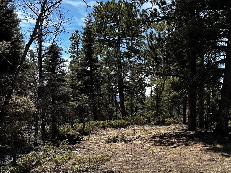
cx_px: 191
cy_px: 118
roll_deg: -1.5
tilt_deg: -4.0
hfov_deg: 39.3
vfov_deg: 31.2
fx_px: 307
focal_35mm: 46
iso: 80
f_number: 1.78
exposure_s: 1/2353
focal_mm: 6.86
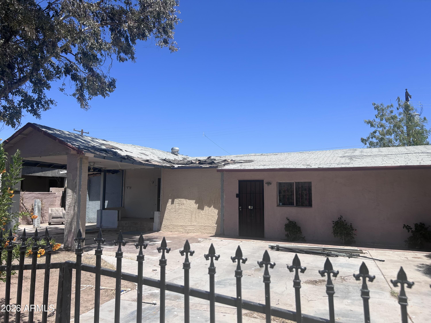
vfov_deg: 53.1
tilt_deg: +5.5
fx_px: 324
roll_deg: -0.2
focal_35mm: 26
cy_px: 162
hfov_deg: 67.3
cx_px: 216
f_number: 1.5
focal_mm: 5.7
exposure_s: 1/5882
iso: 50
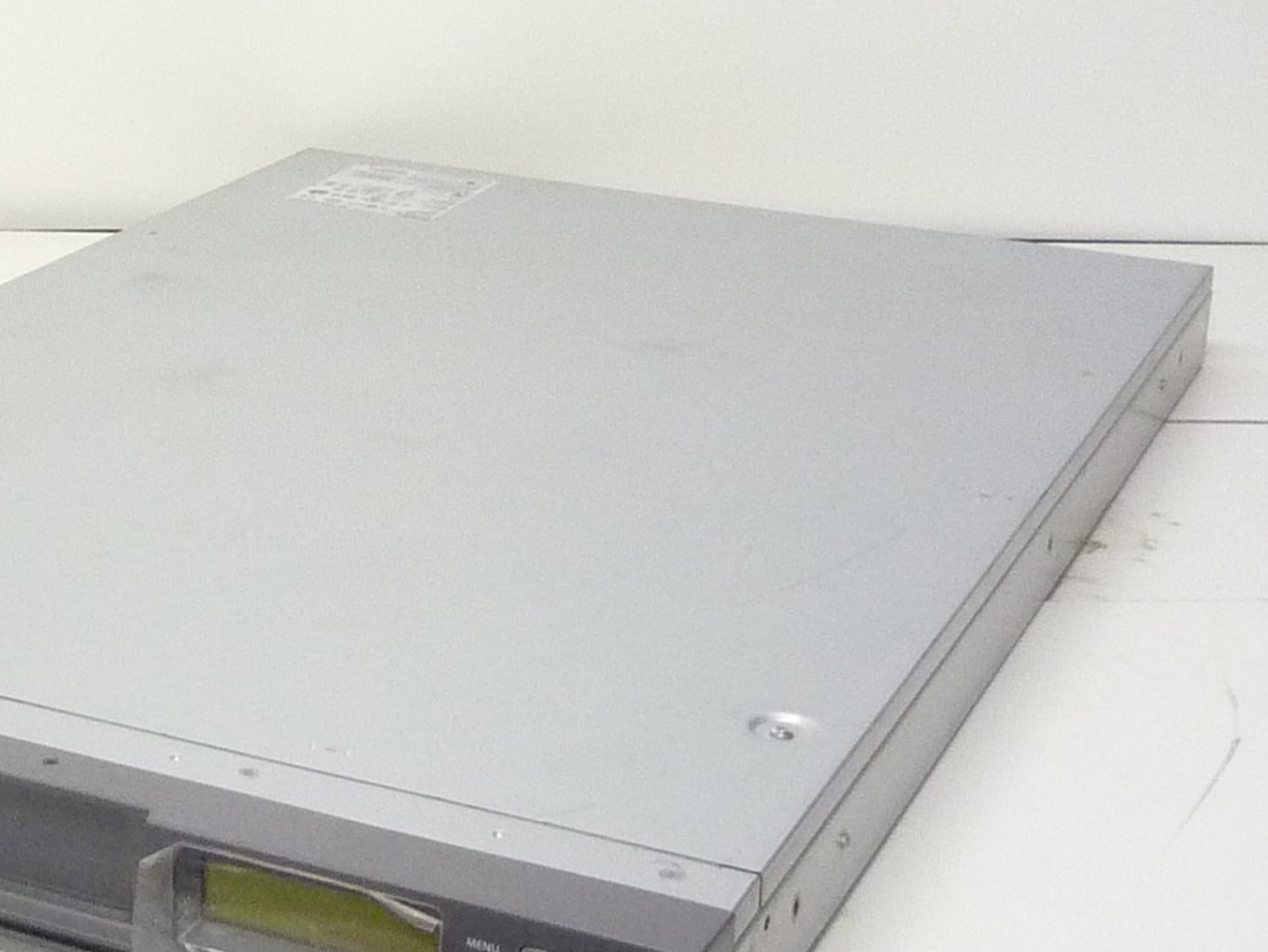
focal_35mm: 76
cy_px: 317
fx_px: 2785
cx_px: 250
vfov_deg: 19.3
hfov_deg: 25.2
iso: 400
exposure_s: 1/30
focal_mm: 4.4
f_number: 2.8
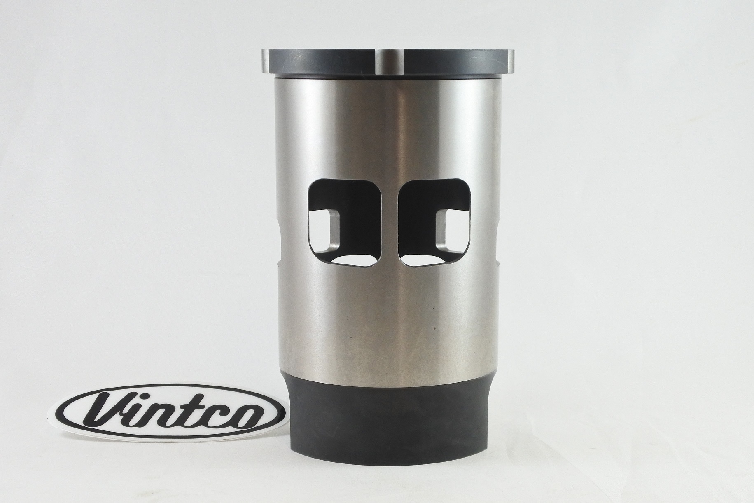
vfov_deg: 31.2
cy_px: 252
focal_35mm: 43
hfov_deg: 45.4
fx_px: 901
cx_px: 377
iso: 450
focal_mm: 16.1
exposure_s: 1/125
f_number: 4.5
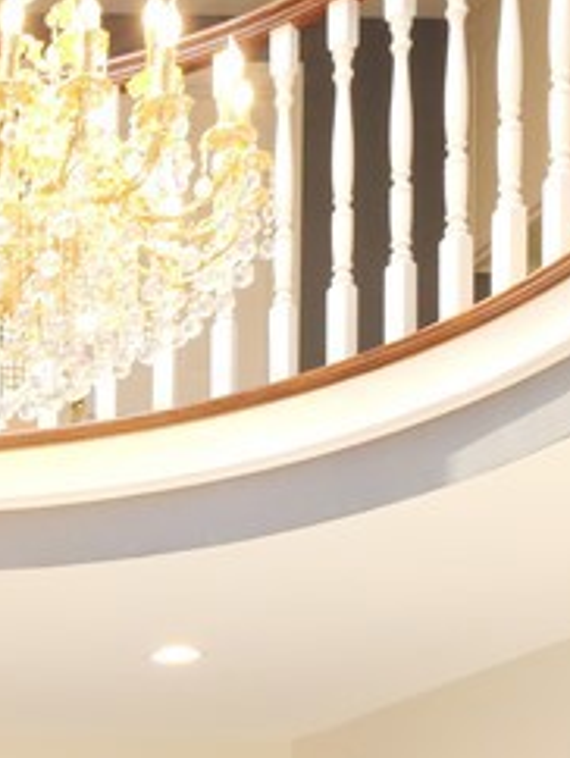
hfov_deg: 15.7
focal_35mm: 76
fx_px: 1666
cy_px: 1015
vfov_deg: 22.6
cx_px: -537
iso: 1250
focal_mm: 9
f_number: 8
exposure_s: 1/40
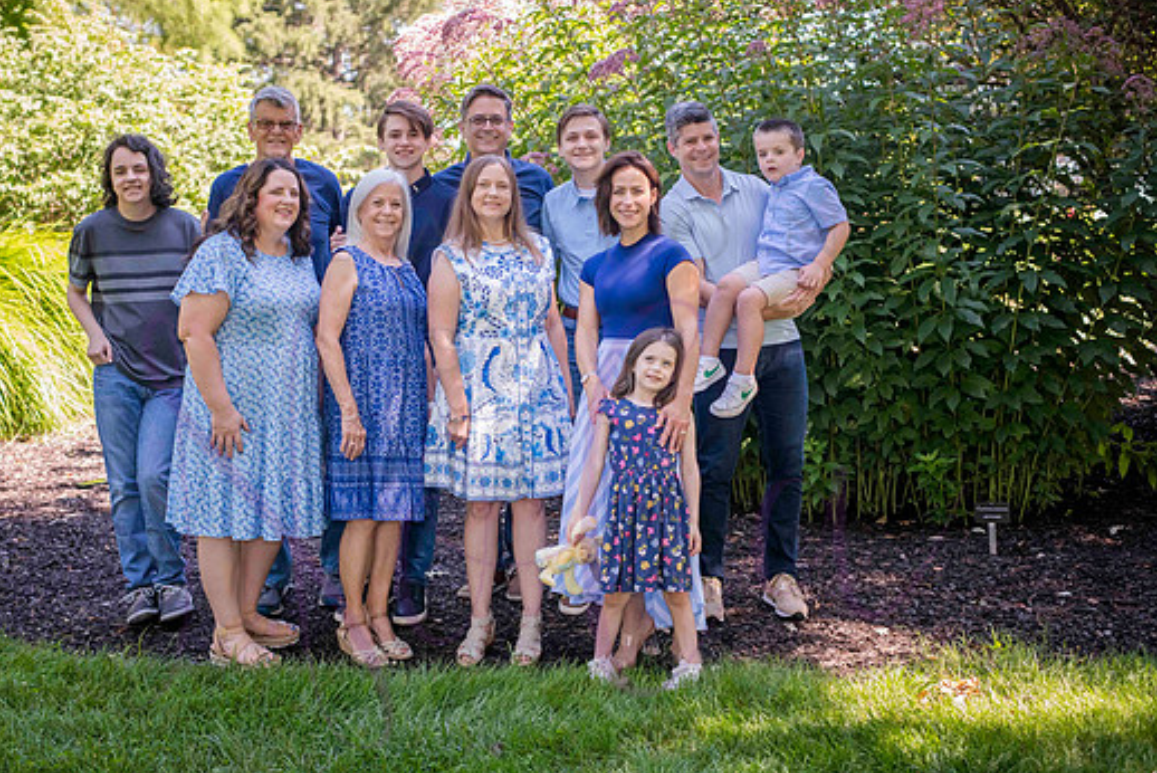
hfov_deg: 35.6
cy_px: 345
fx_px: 1801
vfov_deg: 24.2
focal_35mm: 56
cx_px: 518
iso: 400
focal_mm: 50
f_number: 3.5
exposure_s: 1/320
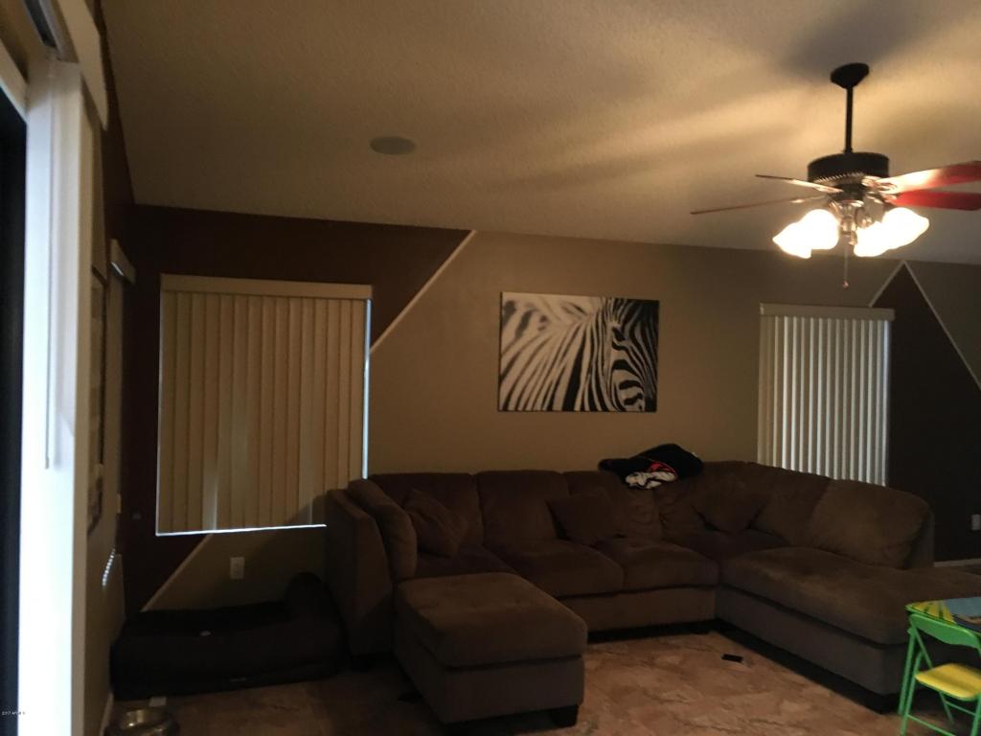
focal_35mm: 29
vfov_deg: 48.2
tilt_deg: -0.1
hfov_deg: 61.7
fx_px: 822
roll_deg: -1.6
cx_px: 490
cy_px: 368
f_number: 2.2
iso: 250
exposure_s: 1/15
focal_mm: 4.15
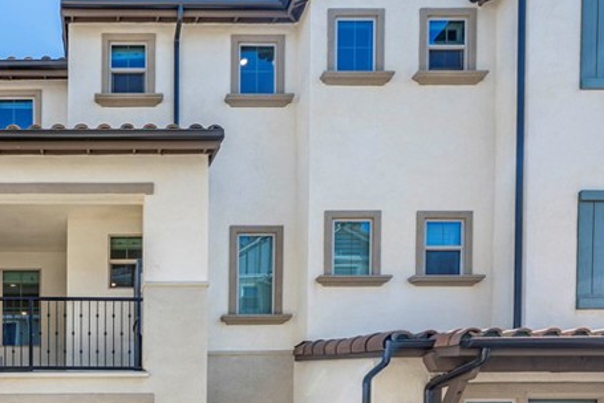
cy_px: 312
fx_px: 453
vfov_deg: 45.9
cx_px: 24
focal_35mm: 27
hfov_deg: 55.0
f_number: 8
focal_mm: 12
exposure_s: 1/80
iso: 64
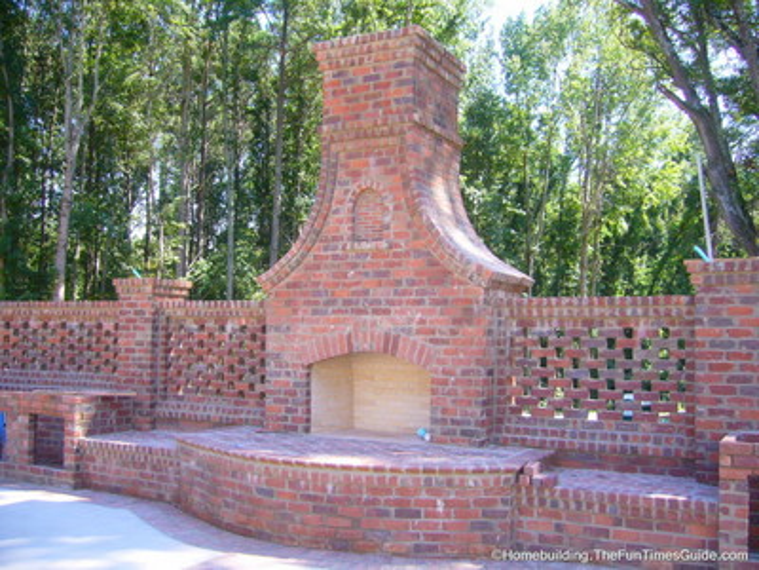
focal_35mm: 35
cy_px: 285
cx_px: 380
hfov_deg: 52.6
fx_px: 767
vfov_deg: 40.7
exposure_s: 1/125
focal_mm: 5.8
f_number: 2.8
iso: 80
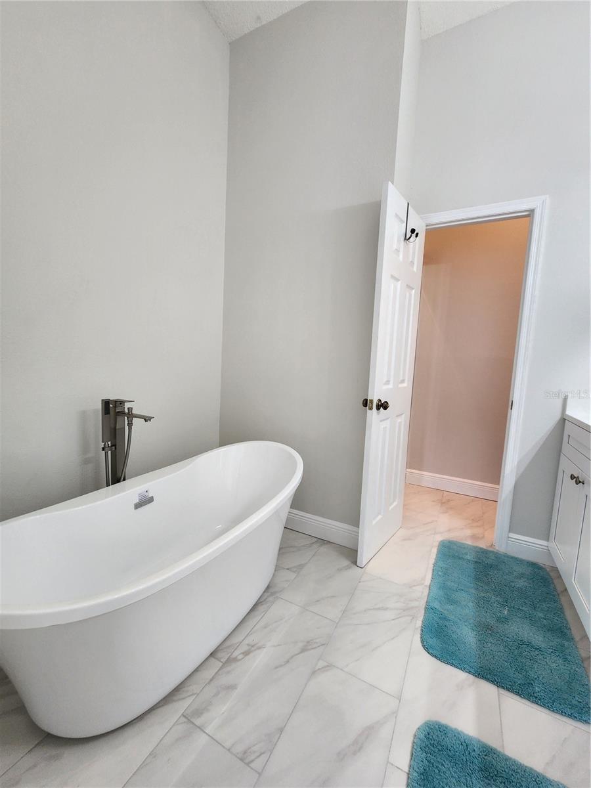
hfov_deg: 89.9
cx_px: 296
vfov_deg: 106.2
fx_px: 296
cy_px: 394
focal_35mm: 13
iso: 160
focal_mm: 2.2
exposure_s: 1/60
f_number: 2.2
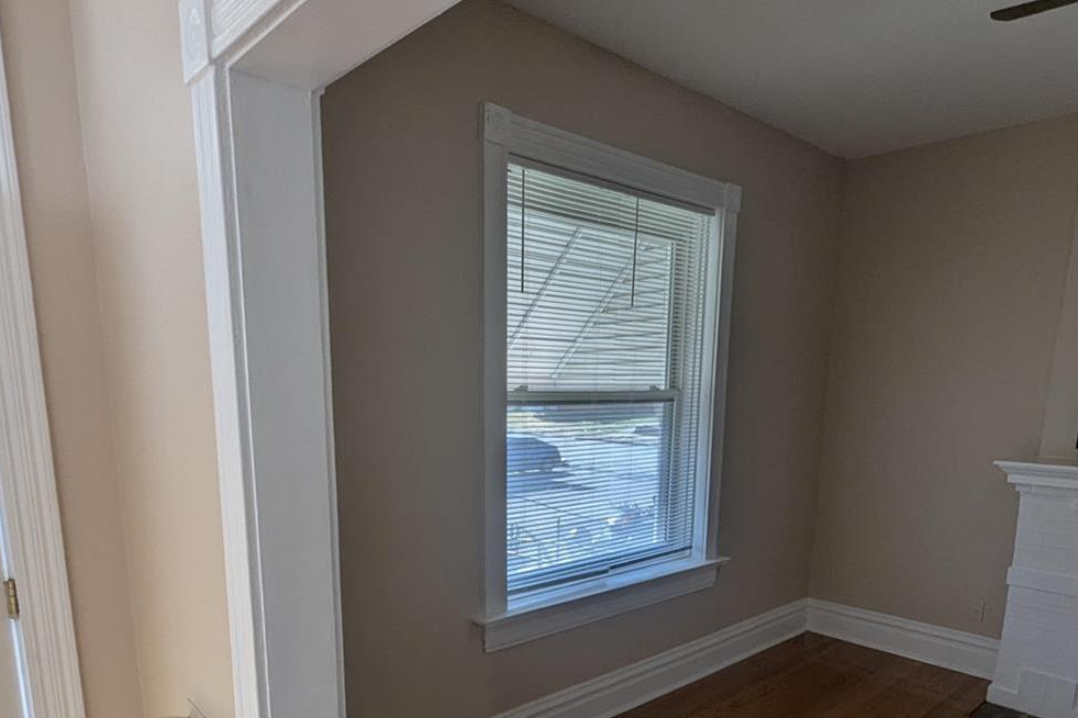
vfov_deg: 54.7
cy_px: 535
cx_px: 526
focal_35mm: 22
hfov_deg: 78.6
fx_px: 659
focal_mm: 1.95
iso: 48
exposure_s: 1/112
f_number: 2.2
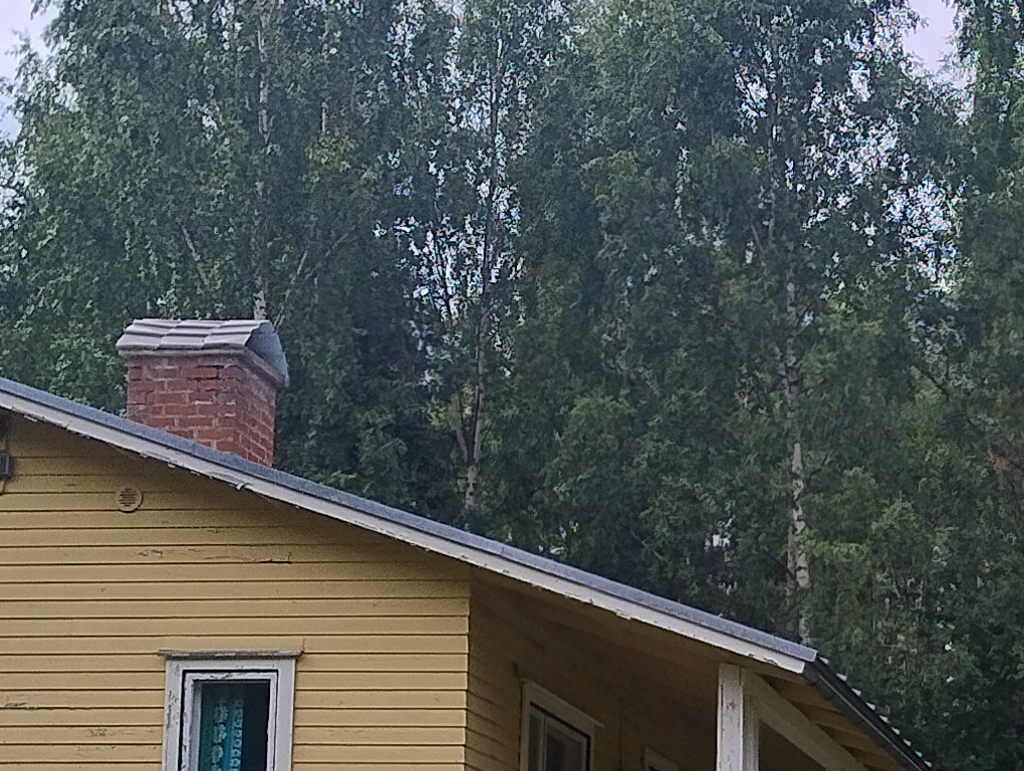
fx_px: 2844
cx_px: 1049
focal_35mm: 96
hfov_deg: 19.7
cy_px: 839
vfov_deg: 15.1
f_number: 1.8
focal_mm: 5.56
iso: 101
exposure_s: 1/1800
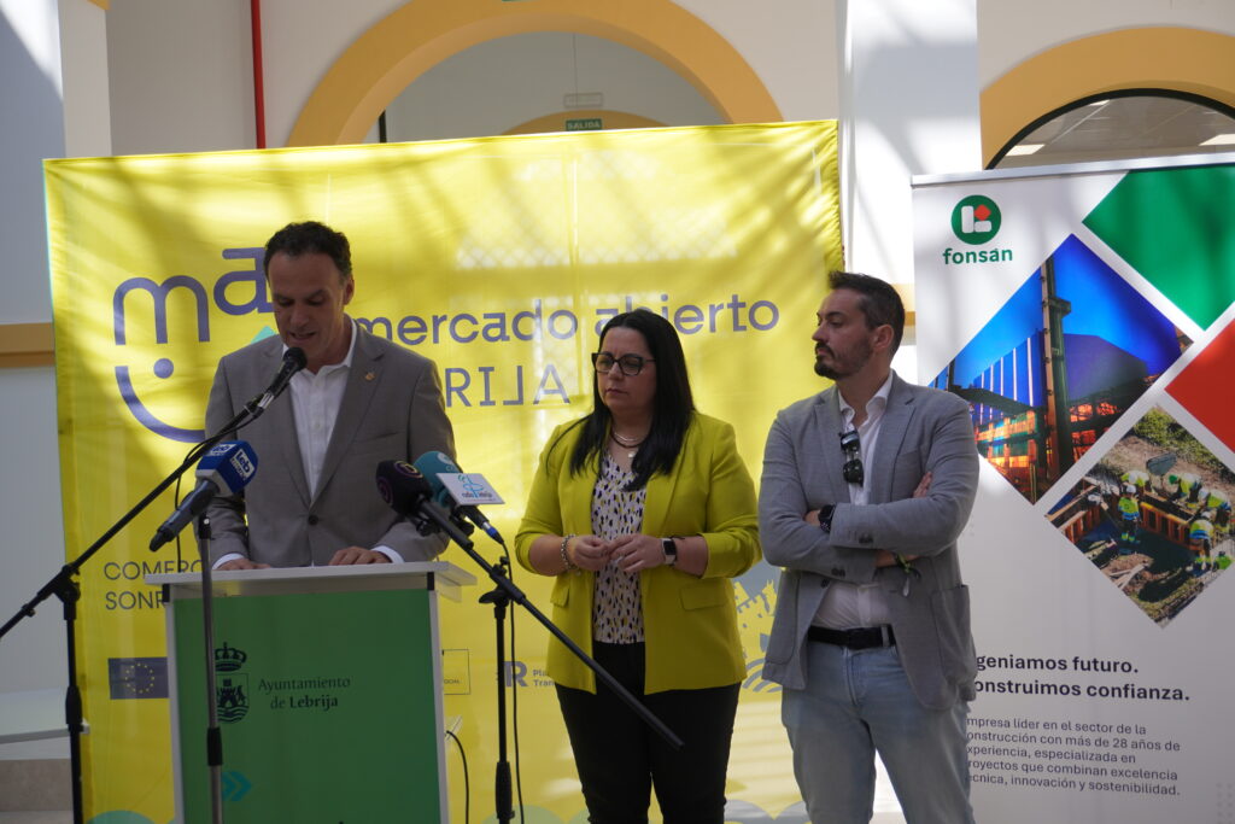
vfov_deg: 27.3
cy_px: 412
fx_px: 1698
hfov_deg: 40.0
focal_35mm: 50
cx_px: 618
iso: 160
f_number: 5
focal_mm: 33
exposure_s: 1/160
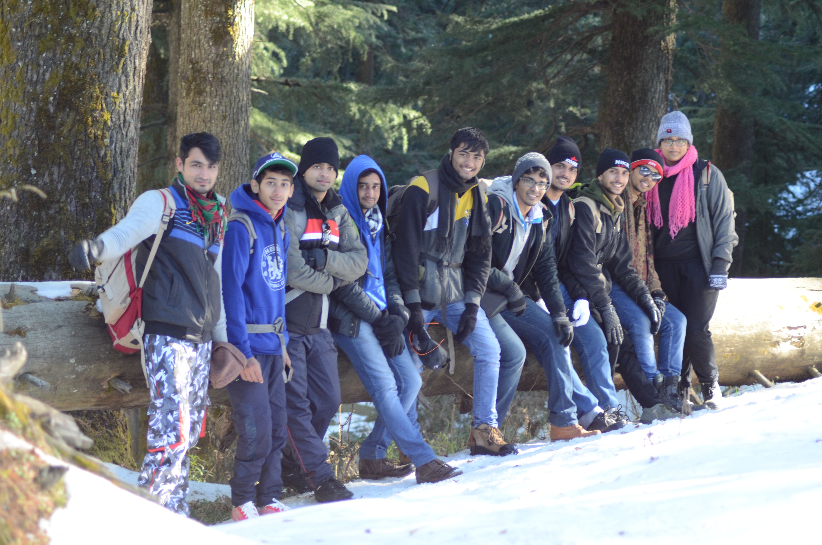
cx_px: 411
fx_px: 2393
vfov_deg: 13.0
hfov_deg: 19.5
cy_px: 272
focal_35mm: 105
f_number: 4
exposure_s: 1/80
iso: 400
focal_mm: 70
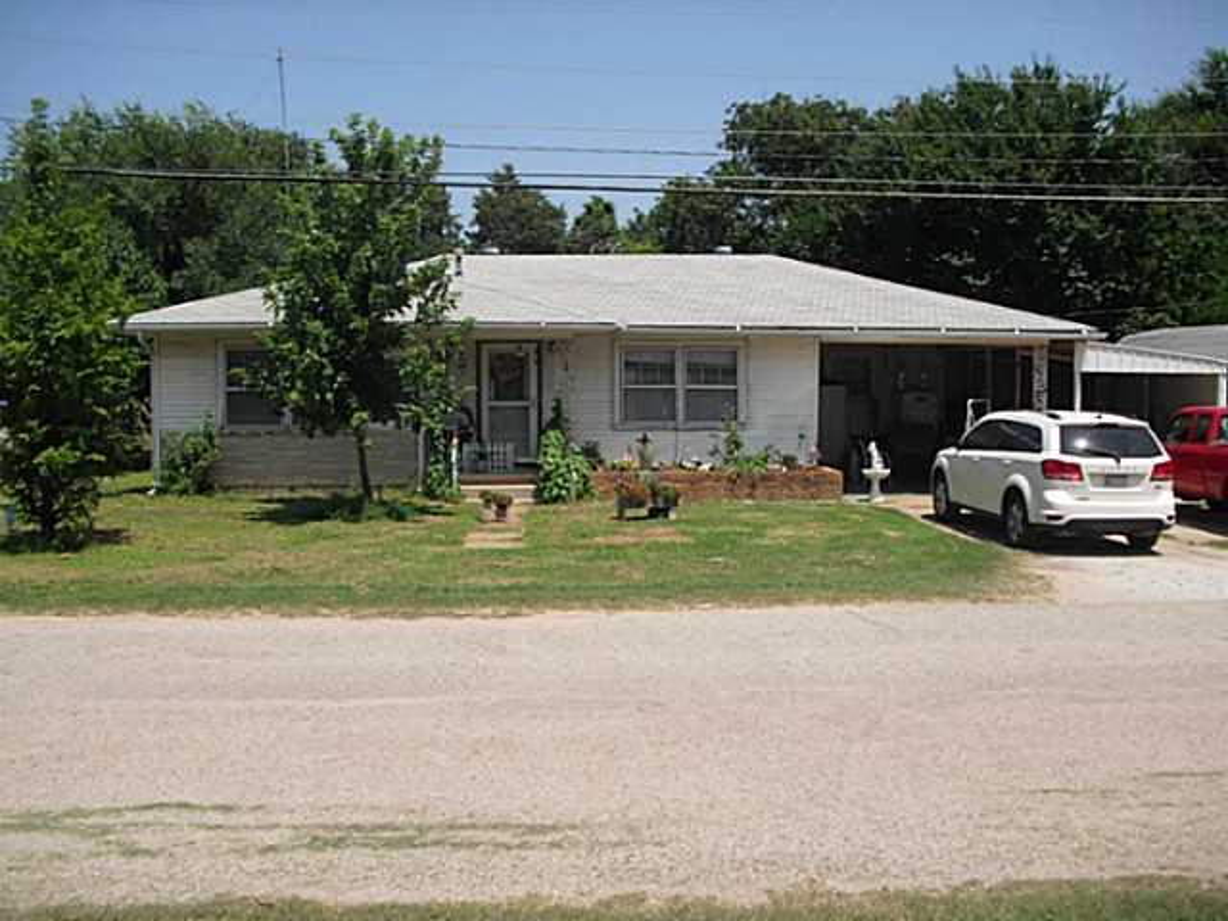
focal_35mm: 36
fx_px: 1277
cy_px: 460
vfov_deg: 39.7
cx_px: 614
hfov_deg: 51.4
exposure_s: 1/160
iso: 64
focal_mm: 6.3
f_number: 7.8
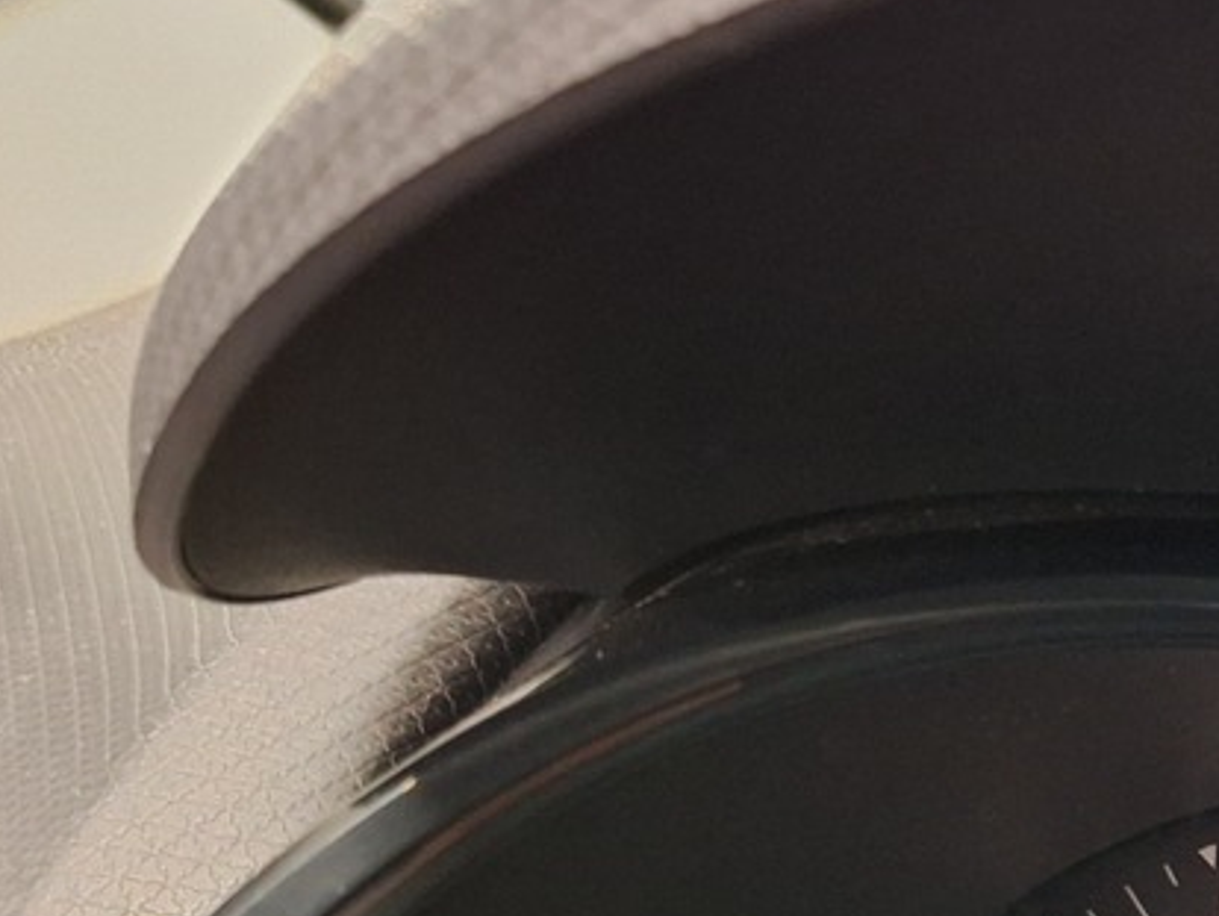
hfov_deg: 19.8
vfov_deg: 17.9
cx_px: 2005
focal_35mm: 80
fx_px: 2819
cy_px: 948
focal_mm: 5.54
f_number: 1.8
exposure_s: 1/20
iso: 800
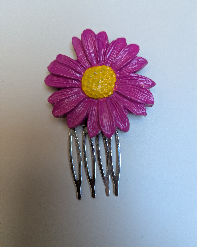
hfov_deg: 53.2
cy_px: 118
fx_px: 197
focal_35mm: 27
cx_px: 102
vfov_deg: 64.0
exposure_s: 1/100
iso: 504
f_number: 1.89
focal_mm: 5.43
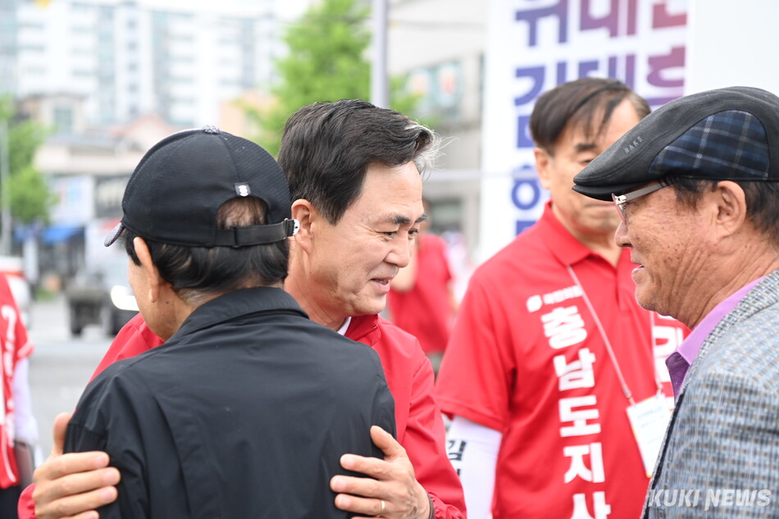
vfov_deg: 19.4
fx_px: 1514
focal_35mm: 70
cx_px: 390
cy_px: 260
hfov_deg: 28.8
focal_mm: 70
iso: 200
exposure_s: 1/200
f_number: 3.5
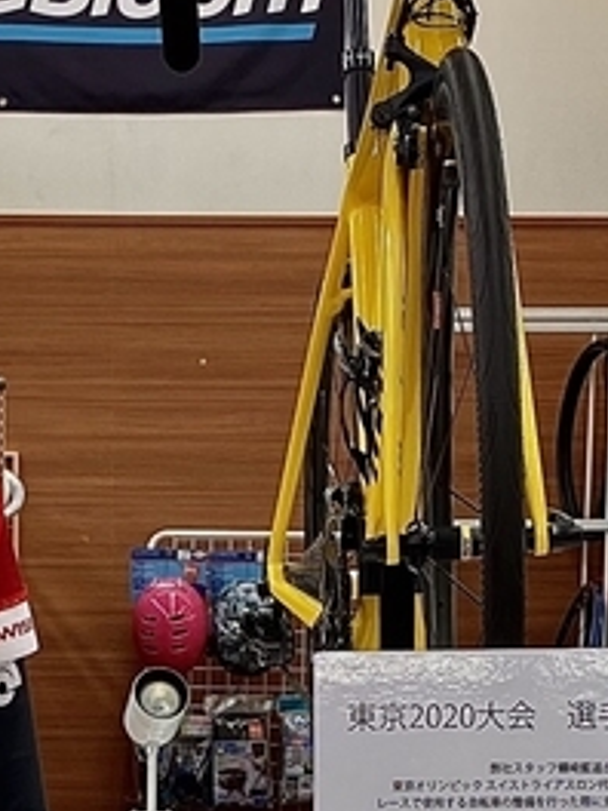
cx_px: 107
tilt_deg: -8.3
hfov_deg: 12.5
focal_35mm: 118
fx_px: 2763
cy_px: 1143
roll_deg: +0.7
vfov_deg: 15.6
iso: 50
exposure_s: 1/100
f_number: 1.8
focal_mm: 4.25
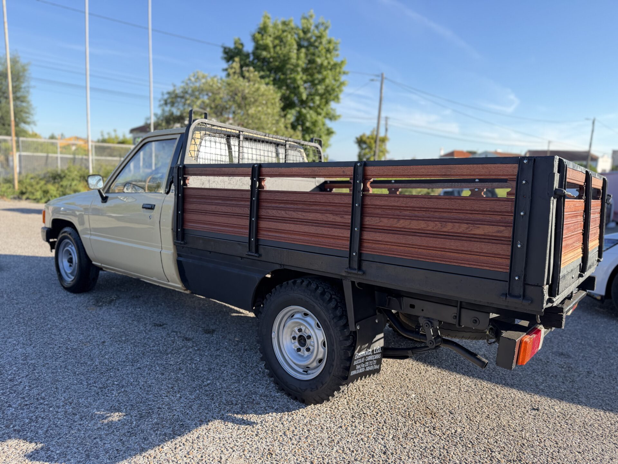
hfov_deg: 71.6
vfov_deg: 56.8
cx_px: 309
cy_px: 232
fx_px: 428
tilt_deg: -10.4
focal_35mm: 24
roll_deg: -3.8
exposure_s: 1/742
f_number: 1.78
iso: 100
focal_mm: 6.76
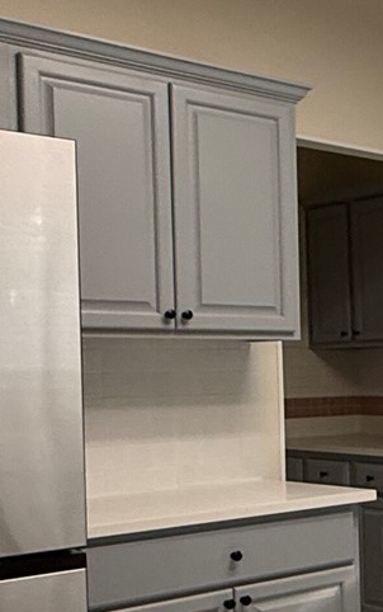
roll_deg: +0.8
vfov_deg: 32.3
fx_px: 1050
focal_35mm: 63
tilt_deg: -1.5
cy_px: 392
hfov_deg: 17.5
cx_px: 651
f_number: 2.2
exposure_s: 1/120
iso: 320
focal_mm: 2.22
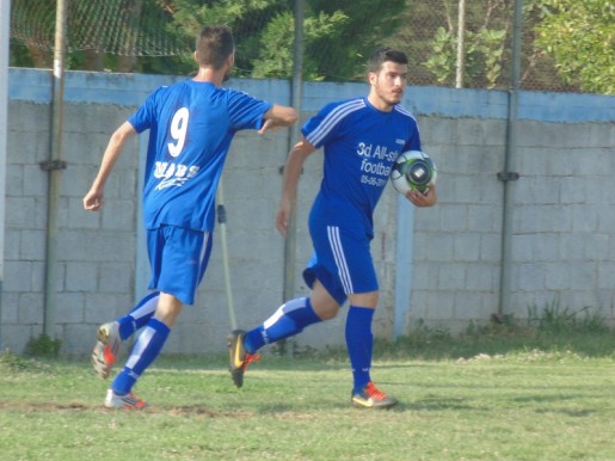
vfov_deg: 2.6
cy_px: 171
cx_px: 299
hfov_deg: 3.5
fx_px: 10124
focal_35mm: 570
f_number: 6
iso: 80
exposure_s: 1/200
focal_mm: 79.9
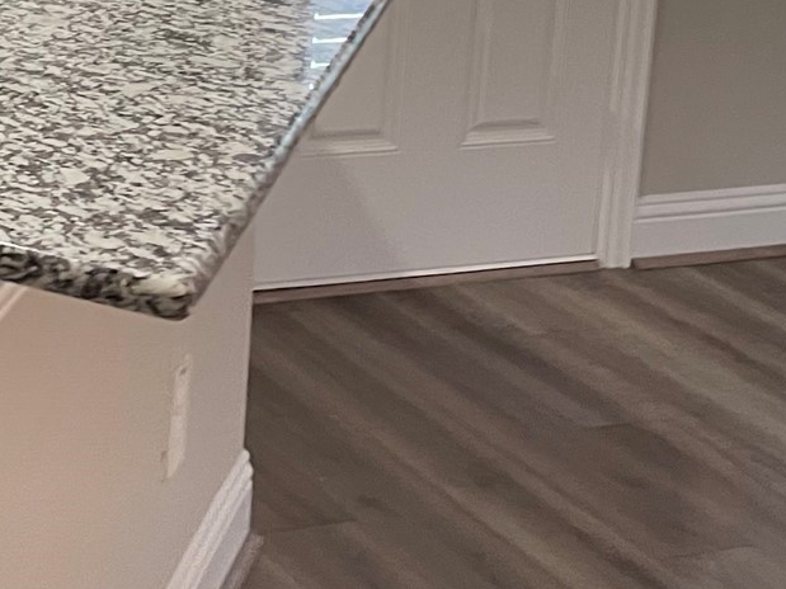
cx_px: -326
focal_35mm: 86
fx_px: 1952
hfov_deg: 20.2
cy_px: -260
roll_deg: -1.7
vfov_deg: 15.9
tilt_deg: -4.8
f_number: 1.6
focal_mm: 4.2
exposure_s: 1/60
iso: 125
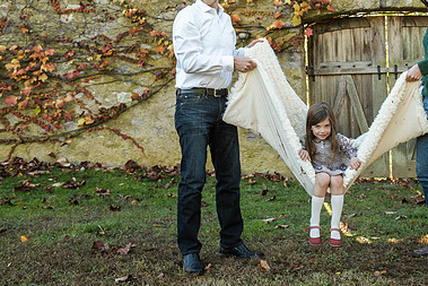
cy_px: 75
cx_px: 326
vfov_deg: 27.2
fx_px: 583
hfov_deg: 39.1
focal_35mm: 49
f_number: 5.6
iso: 640
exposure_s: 1/160
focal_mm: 32
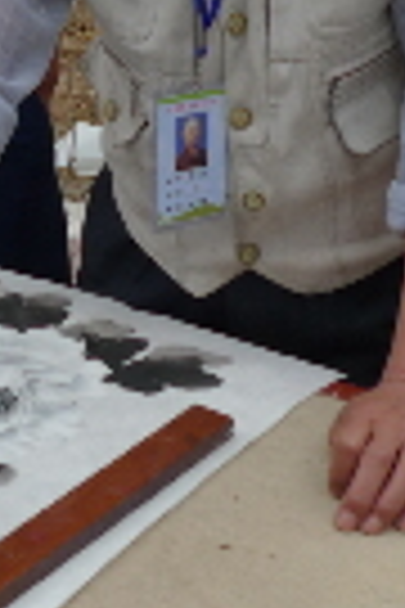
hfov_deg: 15.9
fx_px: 1401
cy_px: 52
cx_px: -56
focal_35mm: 83
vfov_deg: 23.8
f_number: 2.8
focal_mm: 5.1
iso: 80
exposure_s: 1/400
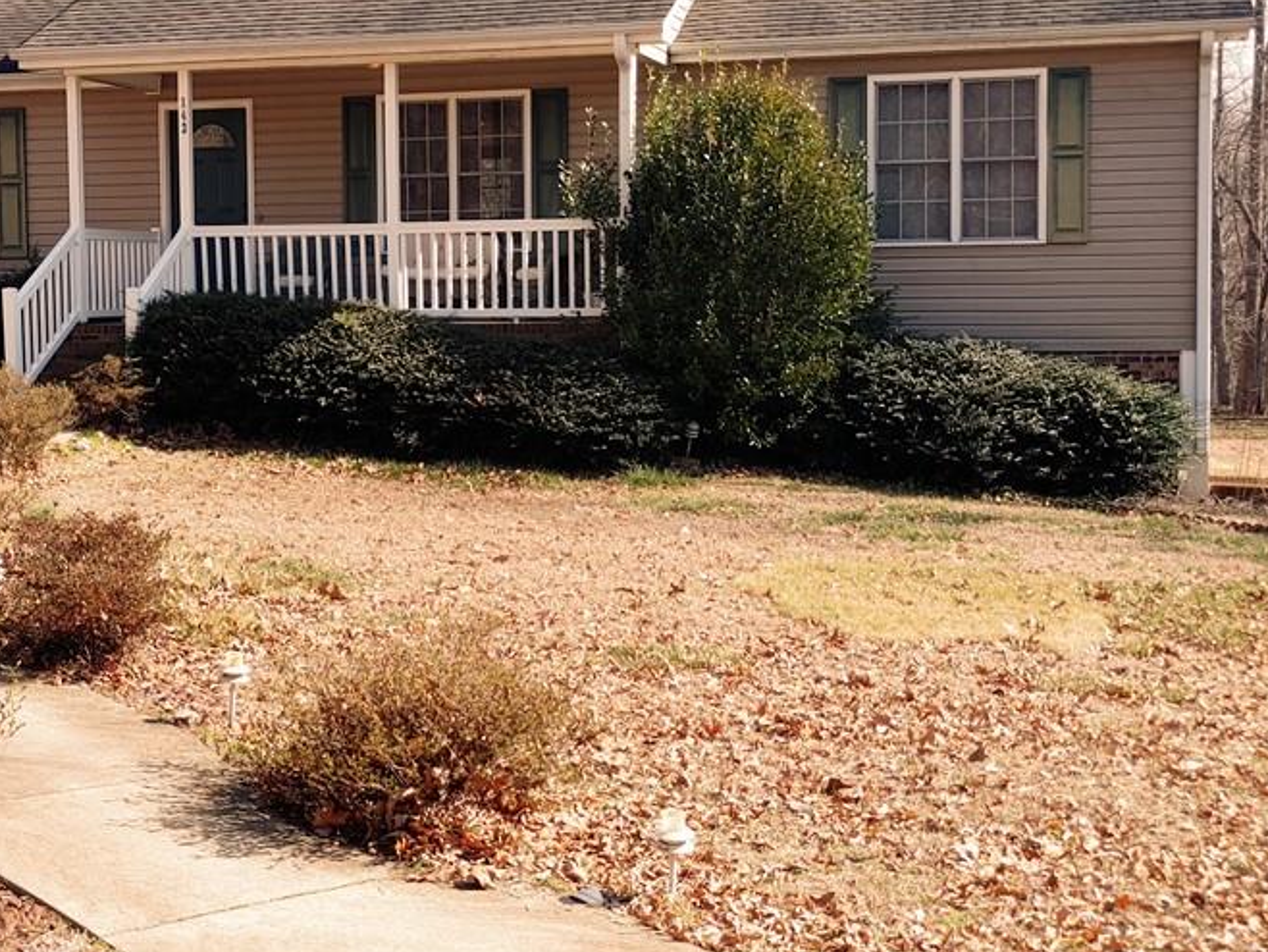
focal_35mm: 56
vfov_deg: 26.1
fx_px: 2052
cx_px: 455
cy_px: 387
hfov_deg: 34.1
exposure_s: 1/1163
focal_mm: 5.58
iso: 50
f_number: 1.8
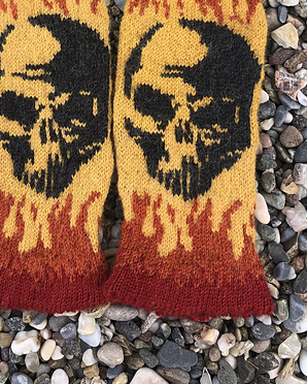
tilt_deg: -82.7
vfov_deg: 38.1
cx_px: 126
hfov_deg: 32.0
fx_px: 533
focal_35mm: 47
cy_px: 78
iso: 20
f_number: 1.8
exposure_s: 1/716
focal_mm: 4
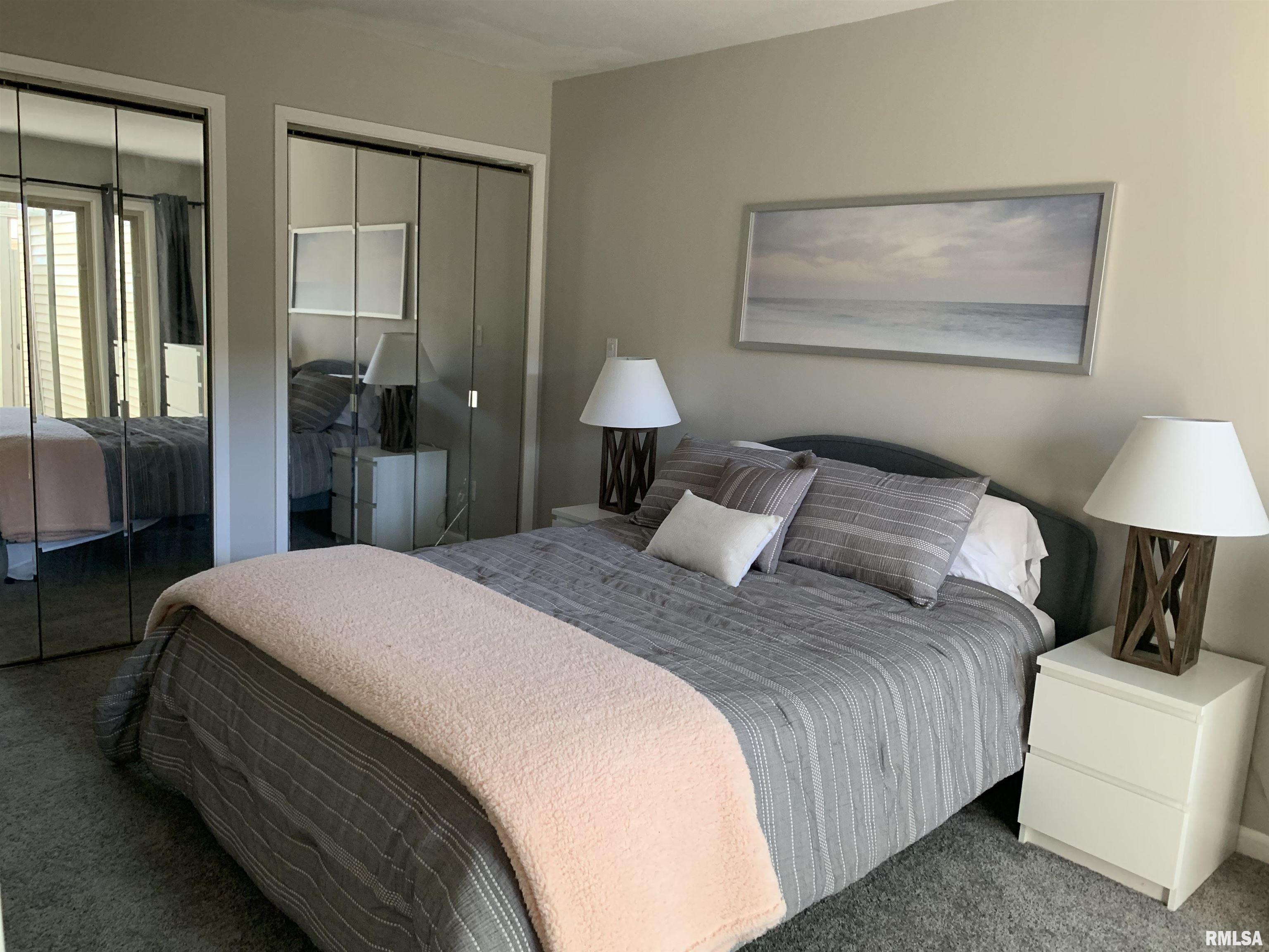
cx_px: 634
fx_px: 953
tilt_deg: -8.5
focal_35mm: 26
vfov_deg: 53.1
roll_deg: -3.6
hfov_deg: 67.3
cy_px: 476
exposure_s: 1/60
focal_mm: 4.25
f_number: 1.8
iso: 250
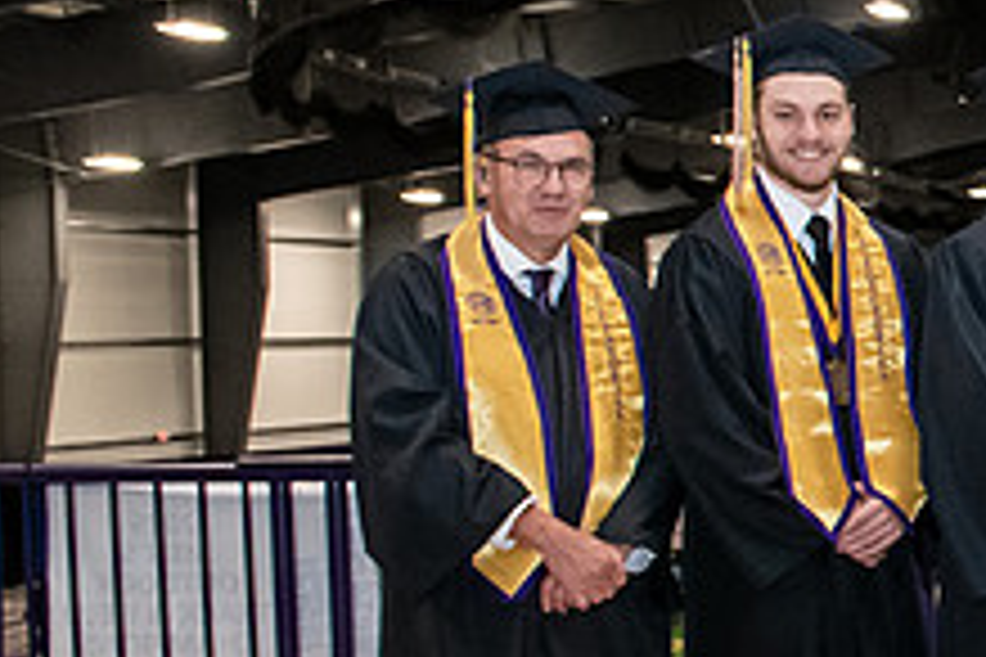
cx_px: 1798
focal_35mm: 92
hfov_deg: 17.7
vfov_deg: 14.8
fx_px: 2520
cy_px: 462
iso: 3200
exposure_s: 1/200
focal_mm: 24
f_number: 4.5
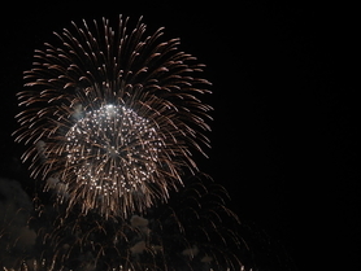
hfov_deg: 27.5
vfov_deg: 20.9
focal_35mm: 69
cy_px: 242
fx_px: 720
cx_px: 61
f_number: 3.9
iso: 800
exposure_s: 1/60
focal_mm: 16
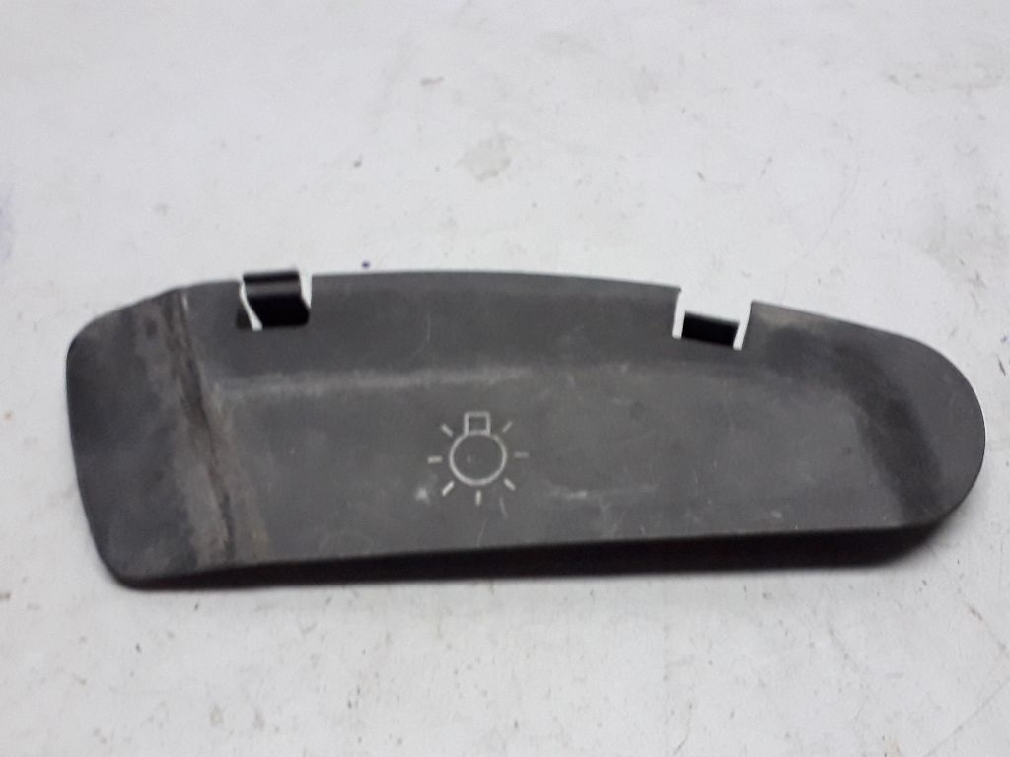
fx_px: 788
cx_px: 505
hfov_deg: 65.3
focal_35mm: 27
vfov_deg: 51.4
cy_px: 378
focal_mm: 3.6
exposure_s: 1/33
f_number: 1.9
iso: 200
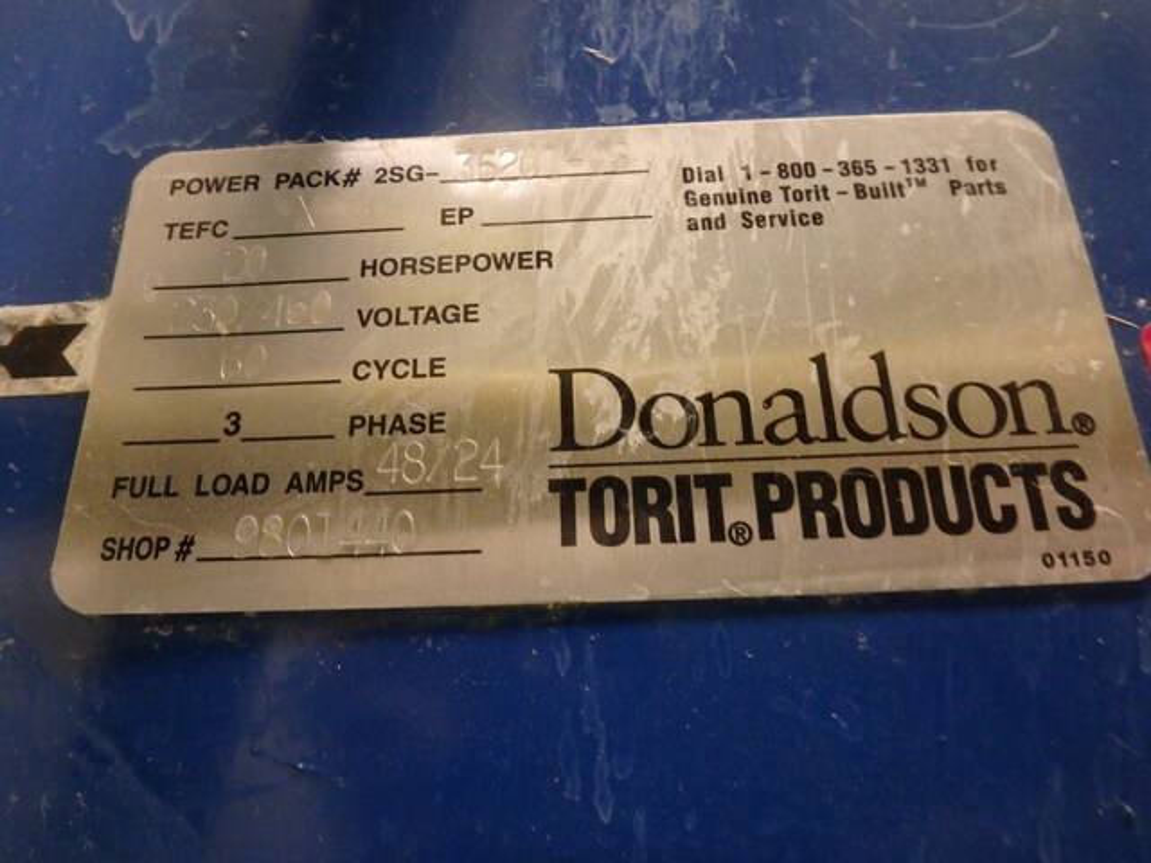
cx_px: 576
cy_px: 432
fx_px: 698
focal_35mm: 21
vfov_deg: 63.4
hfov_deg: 79.0
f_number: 3.5
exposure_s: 1/25
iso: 800
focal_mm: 3.7
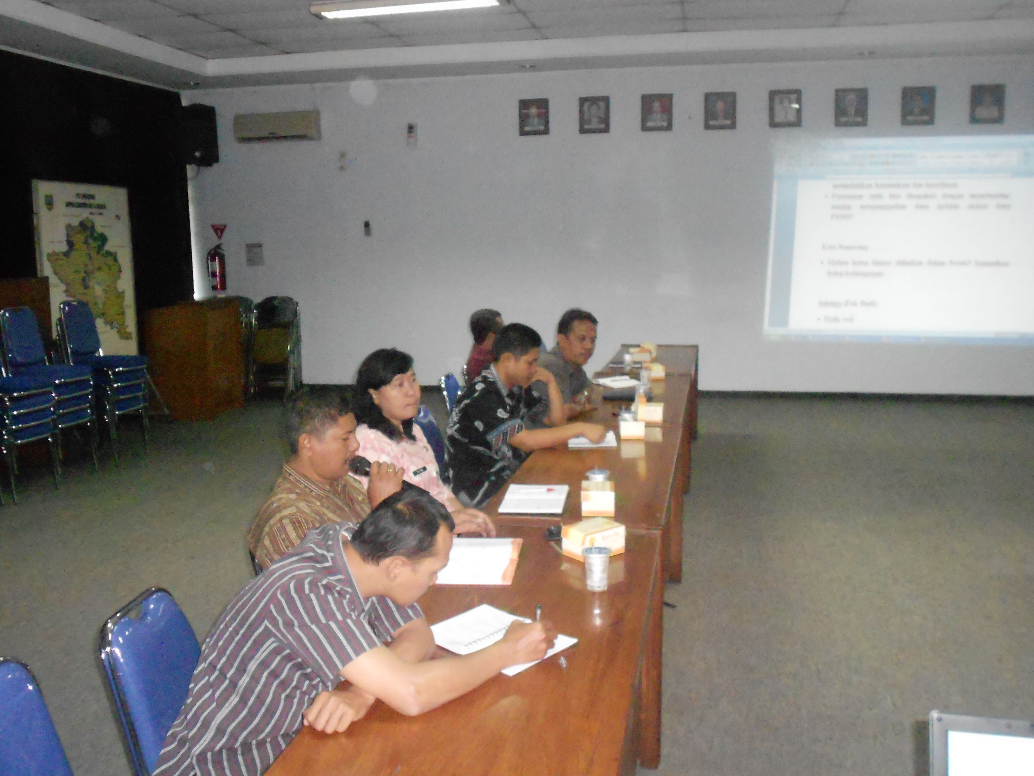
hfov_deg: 56.8
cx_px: 517
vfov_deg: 44.2
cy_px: 388
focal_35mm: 32
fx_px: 956
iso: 1250
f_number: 3.6
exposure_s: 1/30
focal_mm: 5.8
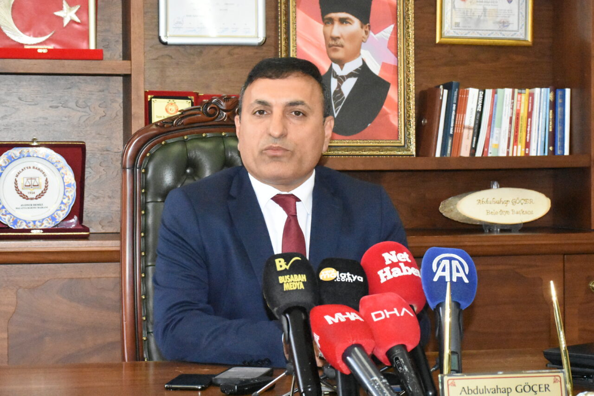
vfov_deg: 18.2
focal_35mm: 75
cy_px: 198
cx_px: 297
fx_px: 1237
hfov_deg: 27.0
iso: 18000
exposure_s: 1/80
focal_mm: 50
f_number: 8
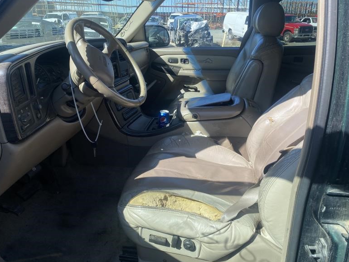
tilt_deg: -19.9
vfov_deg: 51.4
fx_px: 272
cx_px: 178
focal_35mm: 27
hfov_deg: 65.3
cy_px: 131
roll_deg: -0.3
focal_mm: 4.25
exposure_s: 1/973
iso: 32
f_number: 1.8
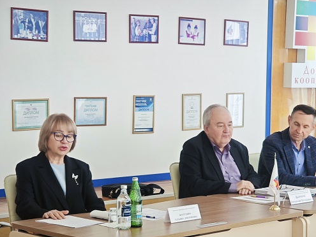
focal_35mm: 94
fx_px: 859
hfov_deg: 20.8
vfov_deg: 15.7
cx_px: 187
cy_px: 142
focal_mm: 7.06
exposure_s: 1/100
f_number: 2
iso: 160
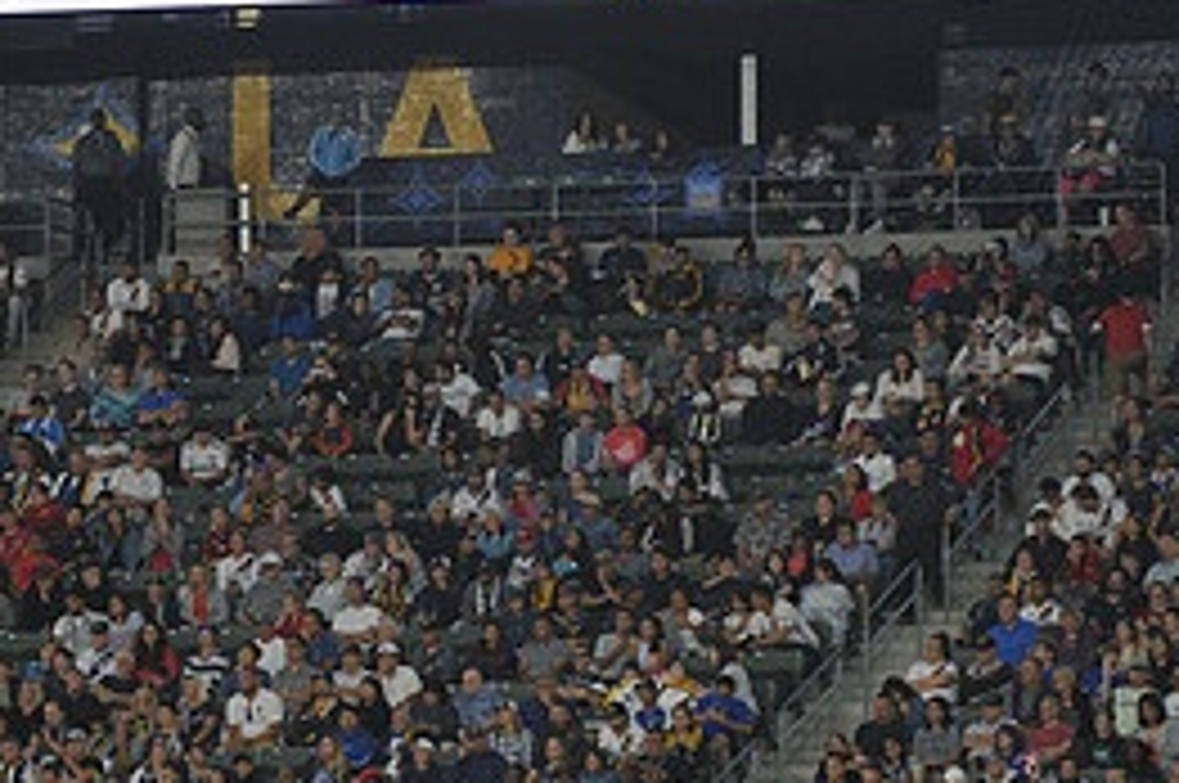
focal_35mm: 310
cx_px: 351
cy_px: 558
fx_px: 10140
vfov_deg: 4.4
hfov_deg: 6.7
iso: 1250
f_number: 2.8
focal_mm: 140
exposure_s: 1/1000
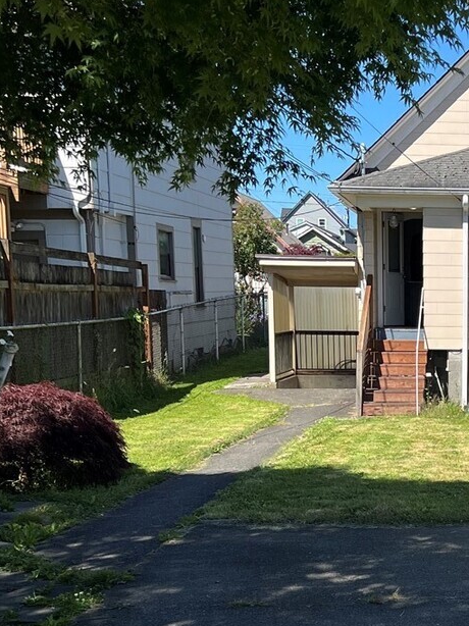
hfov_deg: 22.5
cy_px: 435
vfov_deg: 31.4
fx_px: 1103
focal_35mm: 61
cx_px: 530
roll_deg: -0.6
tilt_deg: -6.6
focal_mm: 5.7
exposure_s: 1/3831
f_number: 1.5
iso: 50
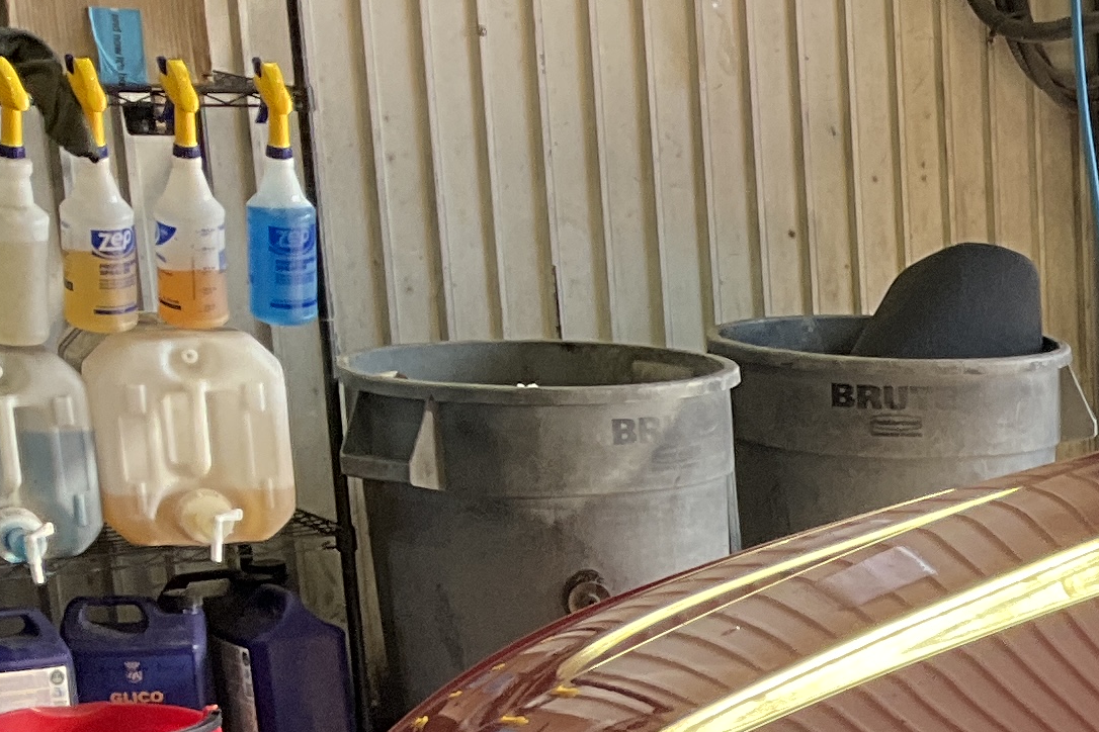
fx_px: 3419
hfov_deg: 15.6
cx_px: 1993
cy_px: 1122
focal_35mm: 112
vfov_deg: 11.7
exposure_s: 1/122
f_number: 1.8
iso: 50
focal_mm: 3
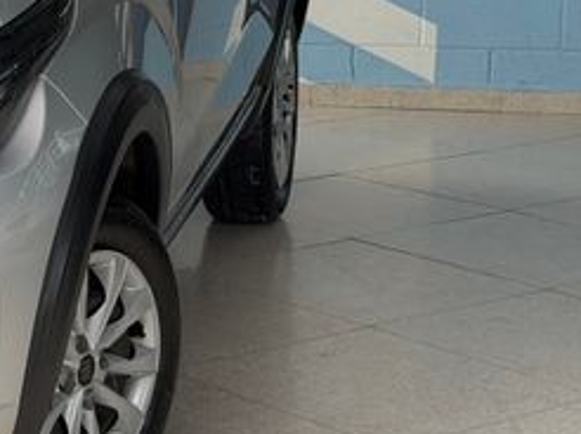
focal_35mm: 150
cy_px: 71
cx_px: -213
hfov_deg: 12.7
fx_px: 2515
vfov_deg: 9.8
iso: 80
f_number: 1.78
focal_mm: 6.76
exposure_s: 1/1429
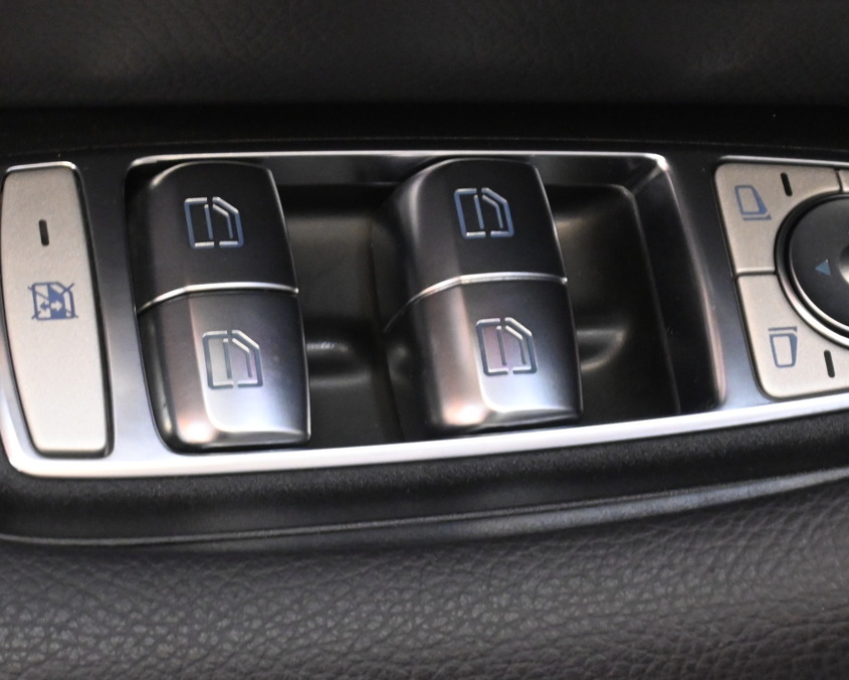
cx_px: 492
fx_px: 2069
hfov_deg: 23.2
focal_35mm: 82
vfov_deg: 18.6
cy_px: 253
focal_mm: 30.5
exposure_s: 1/60
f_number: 4.8
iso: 3200
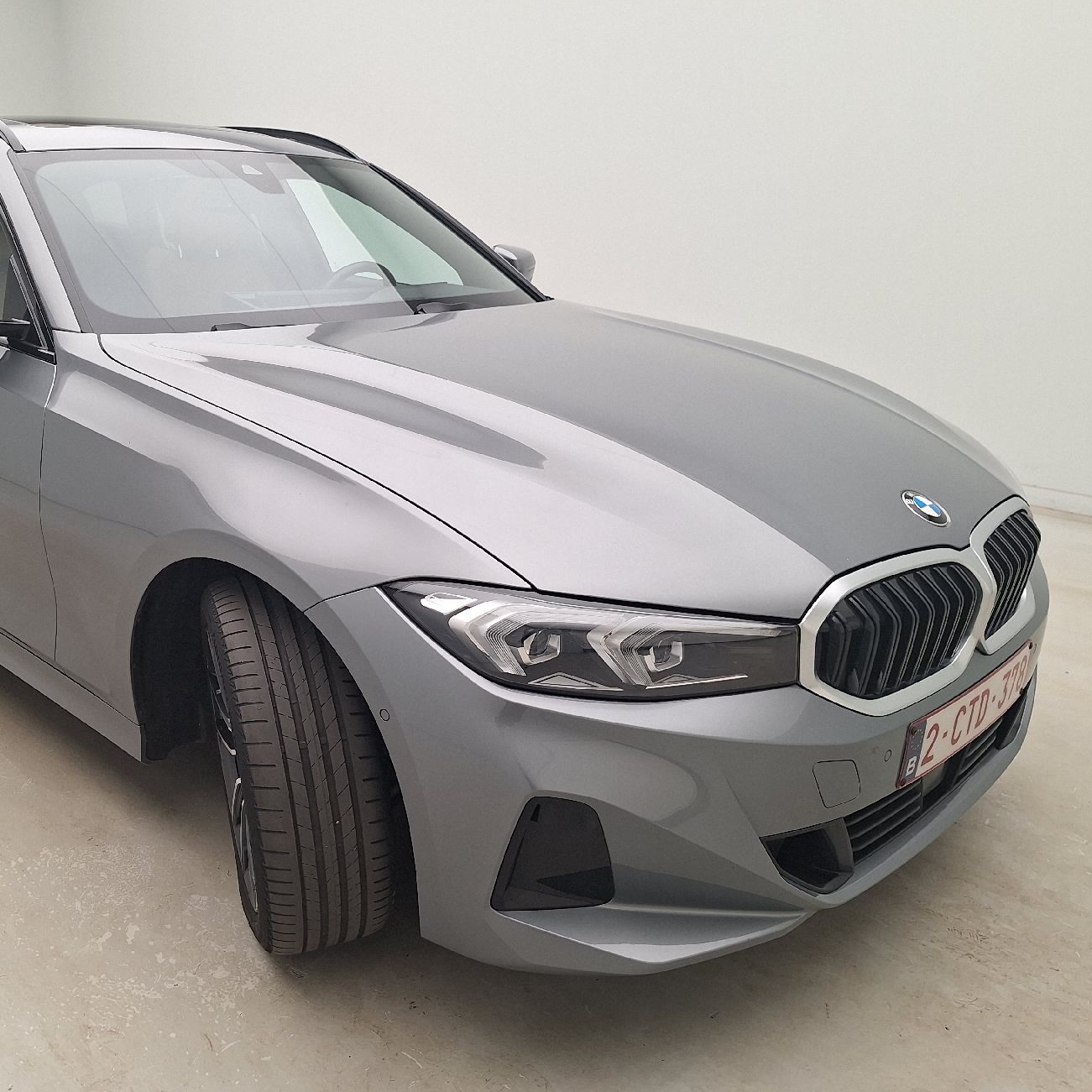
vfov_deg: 54.0
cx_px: 376
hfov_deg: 53.1
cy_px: 555
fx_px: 1071
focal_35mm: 30
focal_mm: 5.54
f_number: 1.8
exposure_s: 1/100
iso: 50
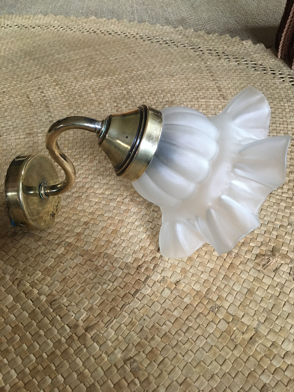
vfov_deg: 61.7
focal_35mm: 29
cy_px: 196
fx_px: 328
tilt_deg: -42.8
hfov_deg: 48.2
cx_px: 147
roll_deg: +0.9
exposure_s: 1/25
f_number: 2.2
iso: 200
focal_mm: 4.15
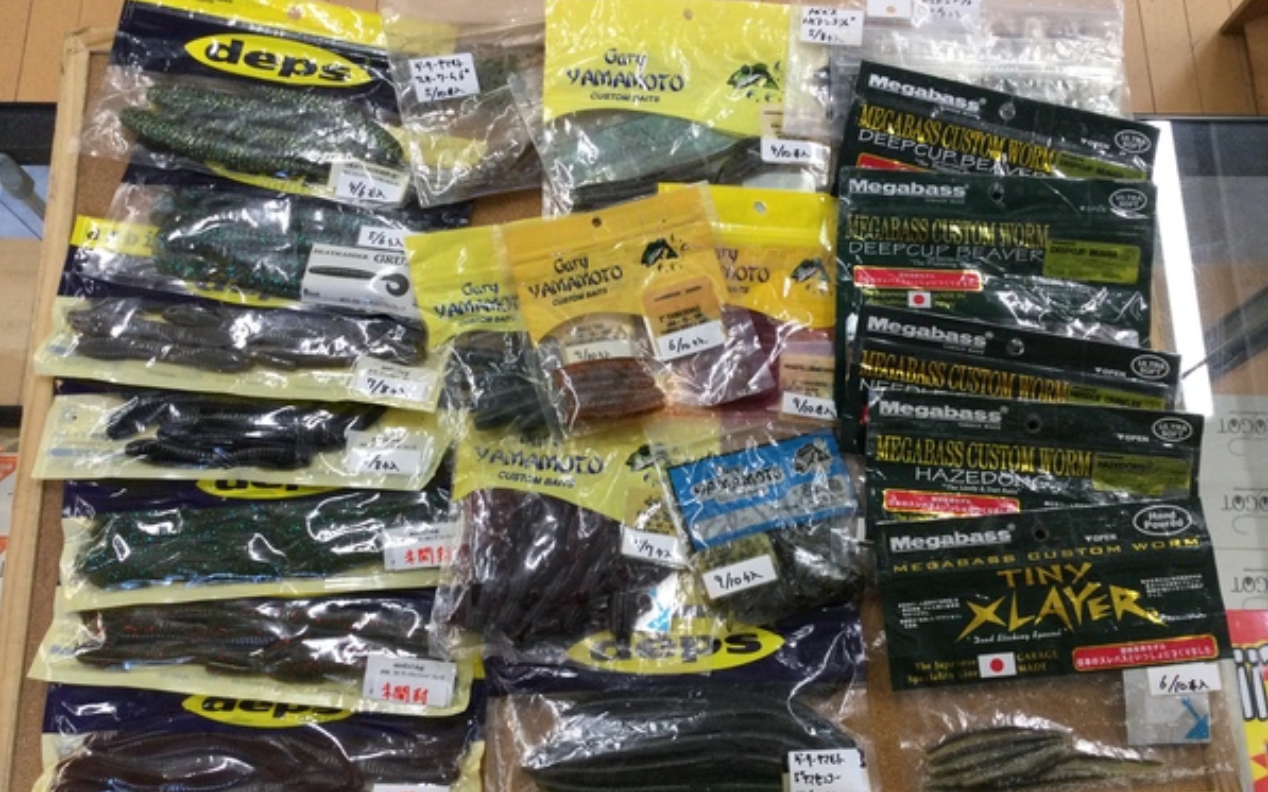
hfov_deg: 58.1
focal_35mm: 33
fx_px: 1140
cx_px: 635
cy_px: 403
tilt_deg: -73.6
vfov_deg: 38.3
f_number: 2.4
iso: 32
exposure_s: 1/30
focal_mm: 3.3
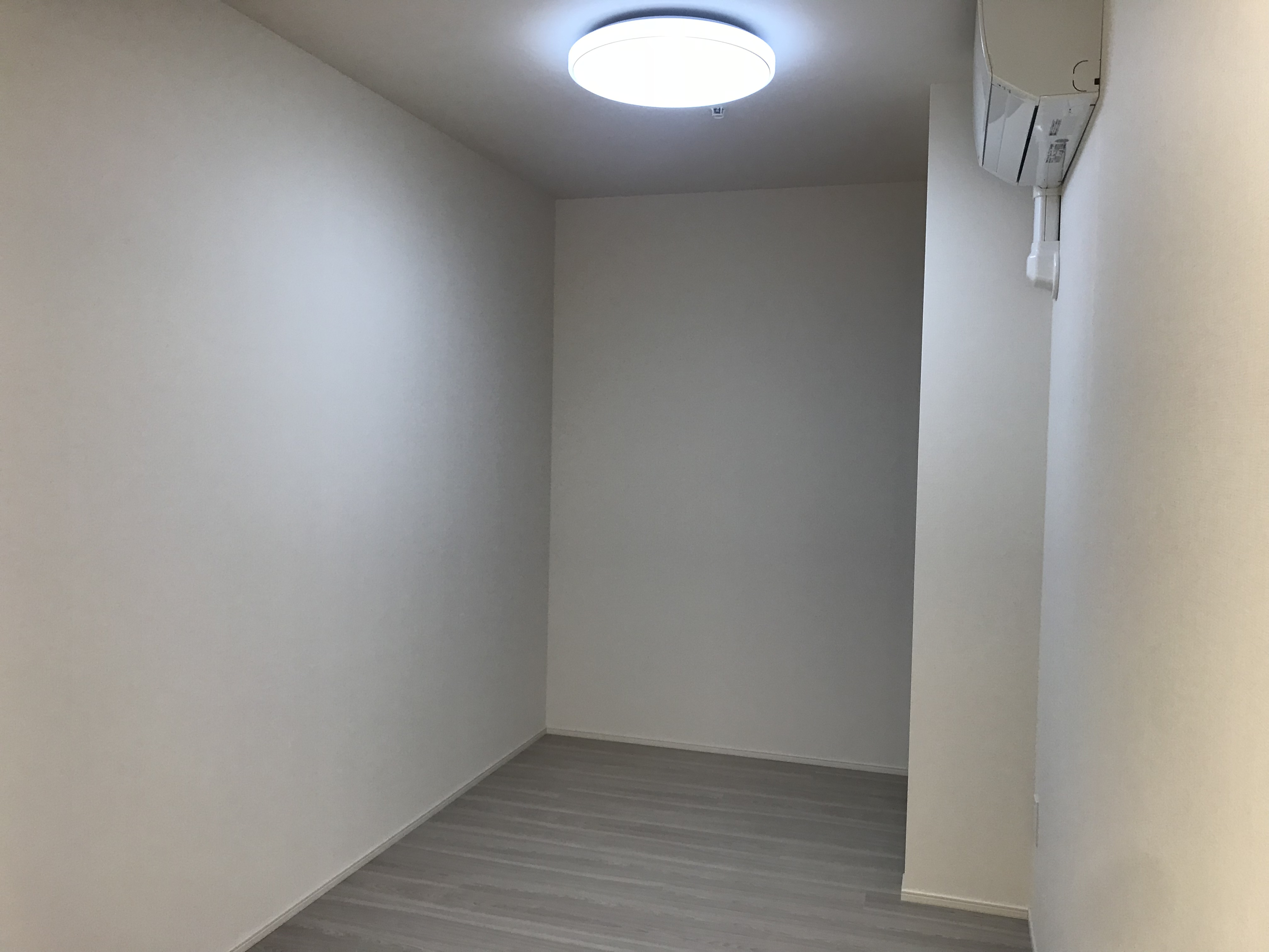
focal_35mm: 28
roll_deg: -1.1
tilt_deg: -1.6
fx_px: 1026
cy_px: 476
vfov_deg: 49.7
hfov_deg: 63.4
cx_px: 634
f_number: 1.8
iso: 25
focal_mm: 3.99
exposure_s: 1/33
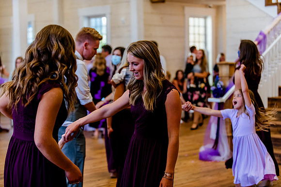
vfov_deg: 19.4
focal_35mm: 70
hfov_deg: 28.9
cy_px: 94
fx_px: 546
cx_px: 140
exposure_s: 1/640
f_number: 2.8
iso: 2500
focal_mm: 70
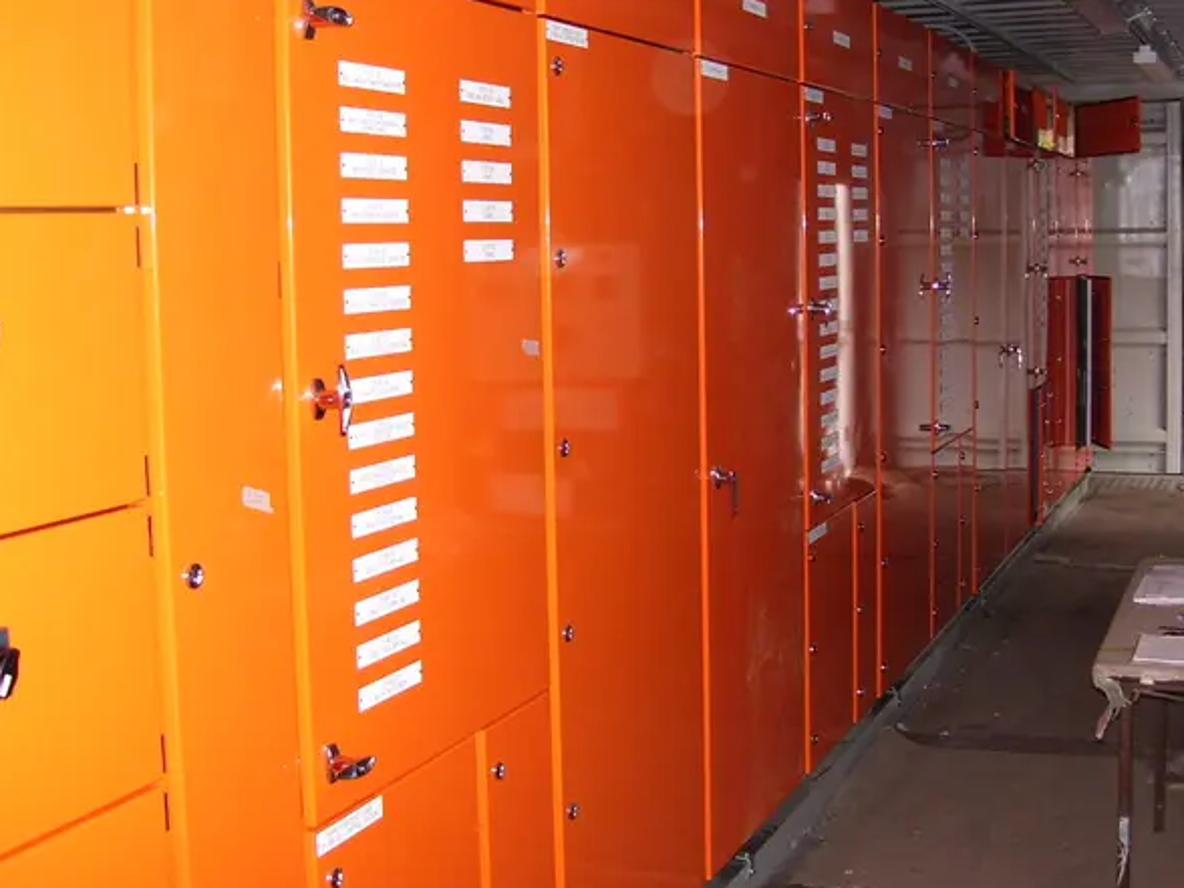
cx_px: 640
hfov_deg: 40.4
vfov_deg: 30.9
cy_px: 409
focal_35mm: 47
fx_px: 1608
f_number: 2.7
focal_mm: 6
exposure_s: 1/60
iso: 200
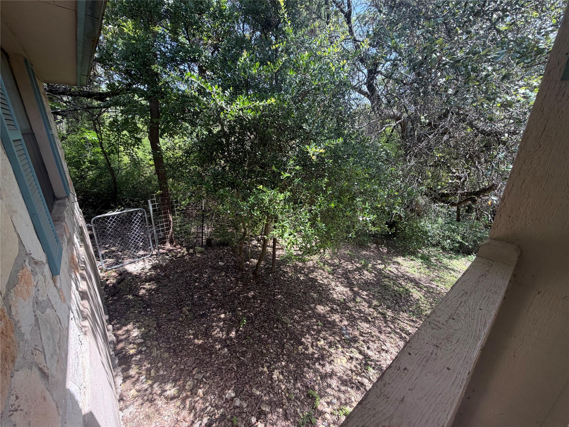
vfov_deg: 85.7
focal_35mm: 14
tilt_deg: -18.9
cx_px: 284
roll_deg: -0.9
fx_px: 230
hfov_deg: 102.1
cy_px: 214
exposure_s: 1/162
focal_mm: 2.22
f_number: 2.2
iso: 64
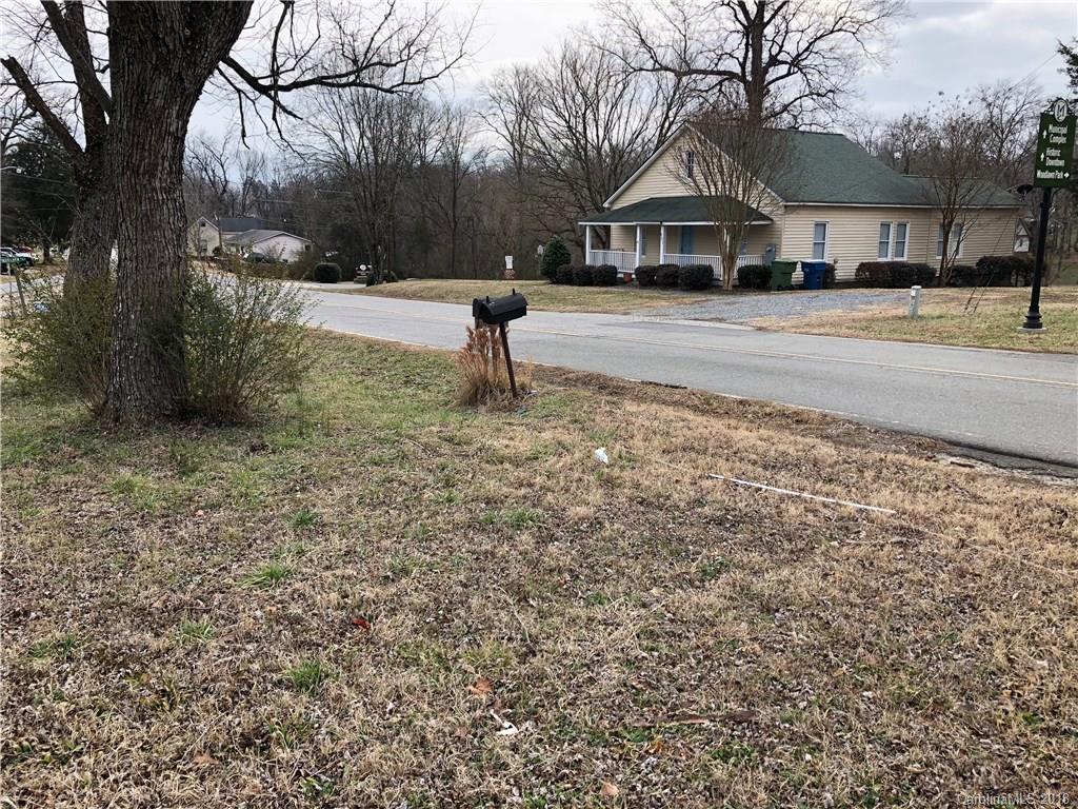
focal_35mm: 28
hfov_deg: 63.4
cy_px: 404
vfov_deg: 49.7
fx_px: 872
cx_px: 539
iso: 20
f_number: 1.8
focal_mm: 3.99
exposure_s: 1/695
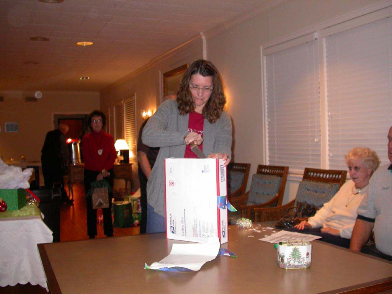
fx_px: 430
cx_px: 196
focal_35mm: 38
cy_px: 147
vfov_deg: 37.7
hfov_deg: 49.0
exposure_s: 1/60
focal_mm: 7.85
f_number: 2.6
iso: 200
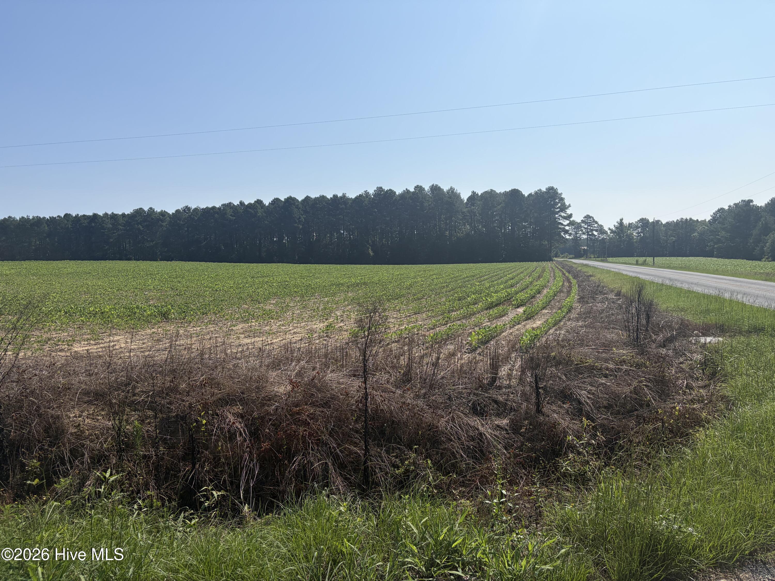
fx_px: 582
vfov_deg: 53.1
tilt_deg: -2.1
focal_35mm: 26
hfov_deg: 67.3
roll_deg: +2.5
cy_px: 290
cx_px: 388
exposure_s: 1/6993
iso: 50
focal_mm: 5.96
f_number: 1.6
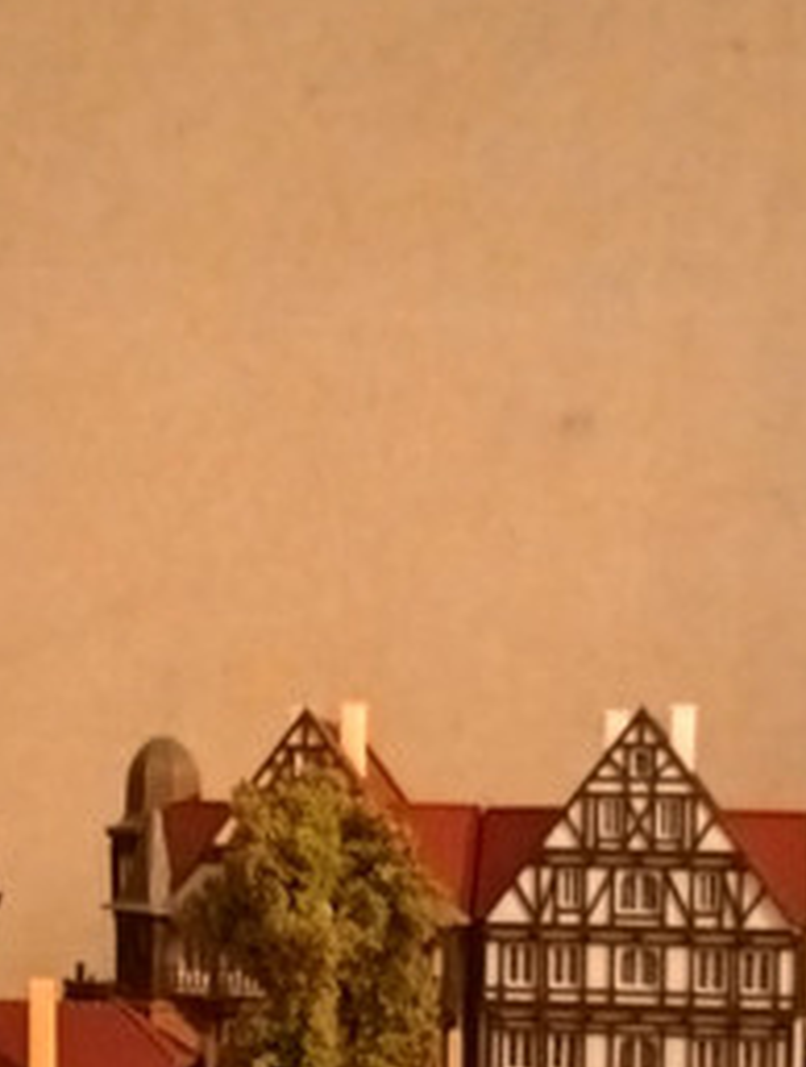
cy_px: 810
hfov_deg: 17.0
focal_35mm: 87
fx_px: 2690
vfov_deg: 22.2
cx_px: 204
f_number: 1.8
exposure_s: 1/33.3
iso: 4125
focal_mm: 3.98
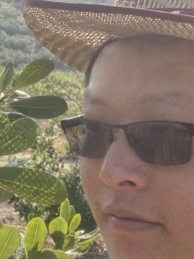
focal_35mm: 79
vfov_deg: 24.7
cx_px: -80
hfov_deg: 17.2
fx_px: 591
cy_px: 102
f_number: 2.4
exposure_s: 1/670
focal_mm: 2.7
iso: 50
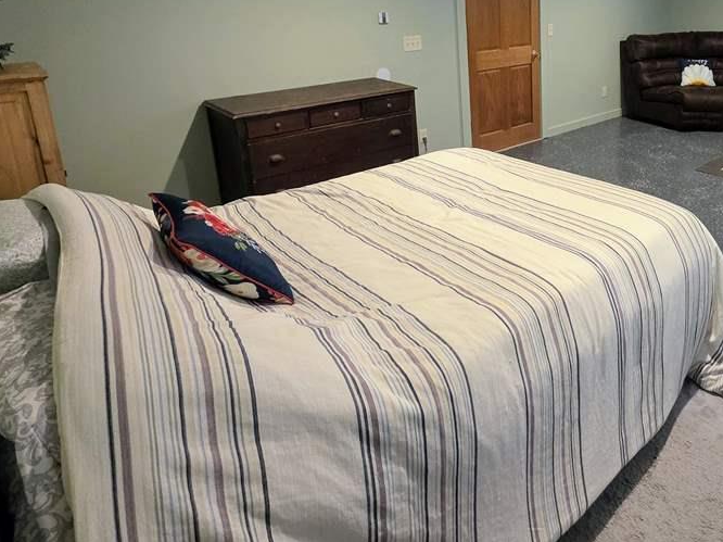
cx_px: 553
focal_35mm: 25
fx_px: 522
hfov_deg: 64.7
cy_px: 128
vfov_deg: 52.2
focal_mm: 2.2
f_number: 1.9
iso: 400
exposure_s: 1/60
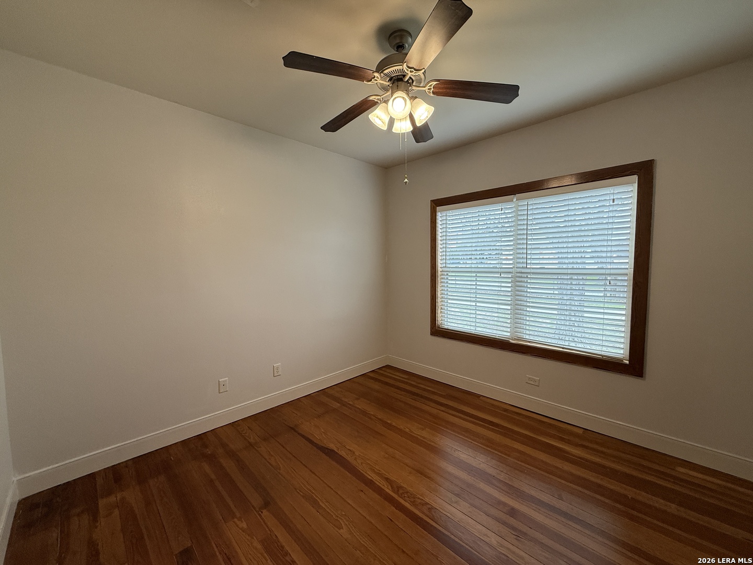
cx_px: 376
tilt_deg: -4.0
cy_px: 282
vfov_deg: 85.7
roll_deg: +0.3
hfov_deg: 102.1
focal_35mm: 14
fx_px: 305
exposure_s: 1/120
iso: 100
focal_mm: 2.22
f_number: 2.2
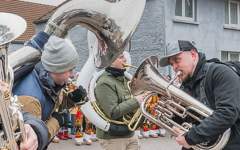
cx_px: 112
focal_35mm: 51
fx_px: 334
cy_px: 73
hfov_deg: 39.6
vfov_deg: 25.3
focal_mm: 24
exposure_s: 1/100
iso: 800
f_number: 8
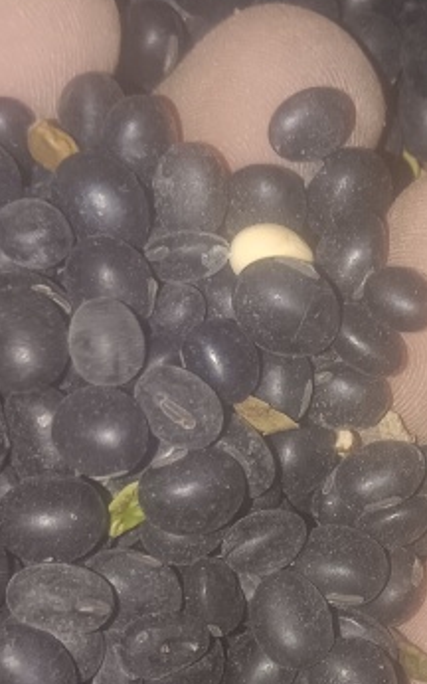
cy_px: 551
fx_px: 1584
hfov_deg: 15.2
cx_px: 391
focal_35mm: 85
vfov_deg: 24.0
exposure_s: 1/50
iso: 695
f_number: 1.8
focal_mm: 4.05
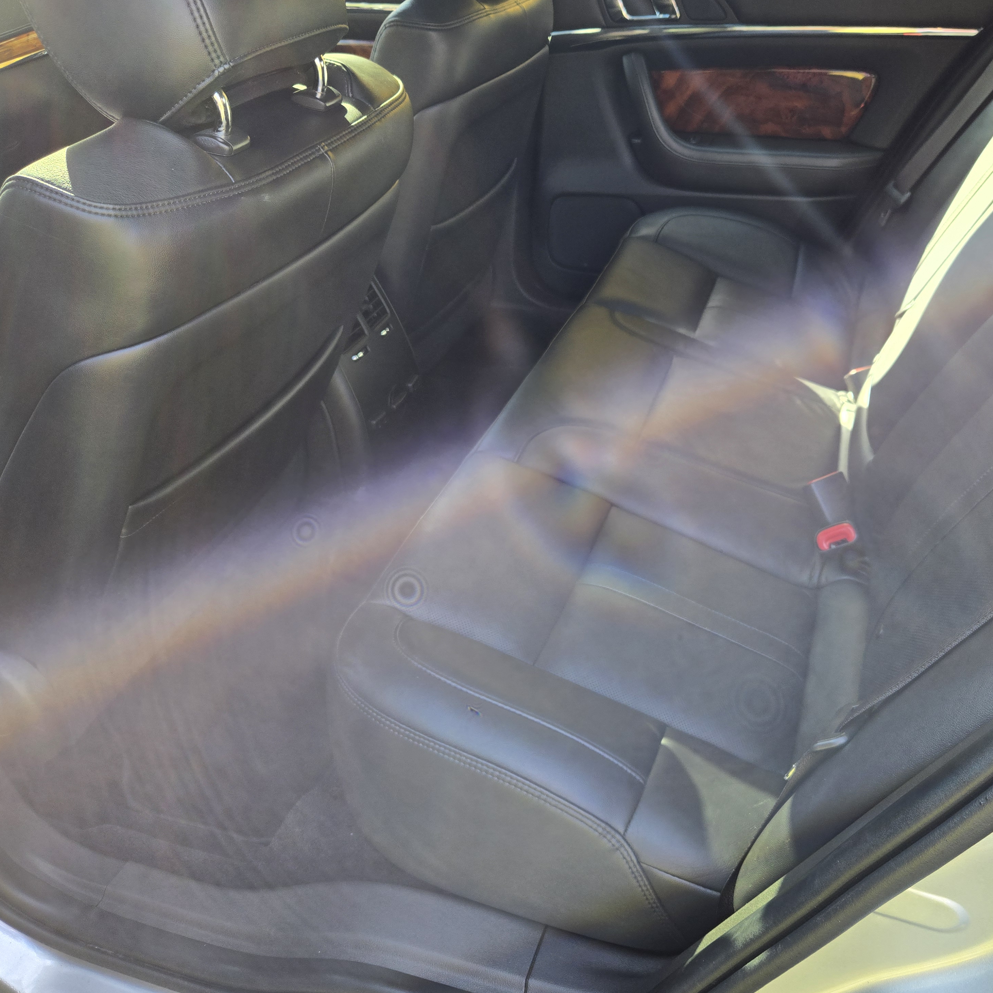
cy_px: 484
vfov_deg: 57.3
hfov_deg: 56.8
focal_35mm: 28
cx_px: 599
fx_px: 909
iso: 64
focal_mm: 5.4
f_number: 1.8
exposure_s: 1/180
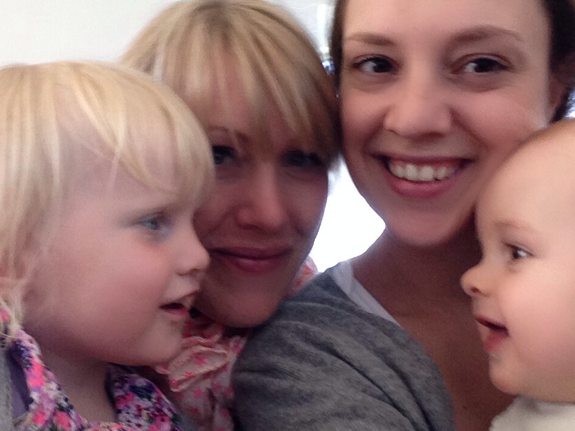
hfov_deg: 40.2
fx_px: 781
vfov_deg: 30.9
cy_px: 216
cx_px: 228
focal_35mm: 47
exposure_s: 1/30
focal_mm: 2.18
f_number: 2.4
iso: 64
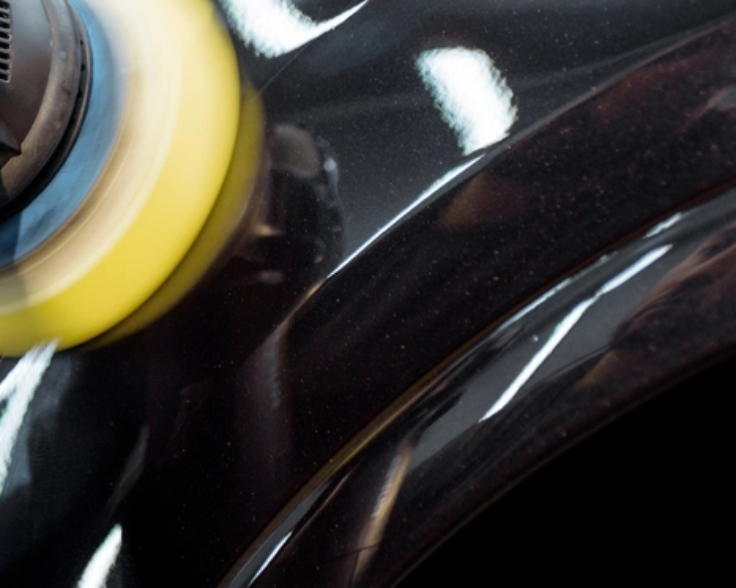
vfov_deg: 17.2
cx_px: -38
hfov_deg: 20.9
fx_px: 1916
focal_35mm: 88
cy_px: 43
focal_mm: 35
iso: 400
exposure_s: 1/160
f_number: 2
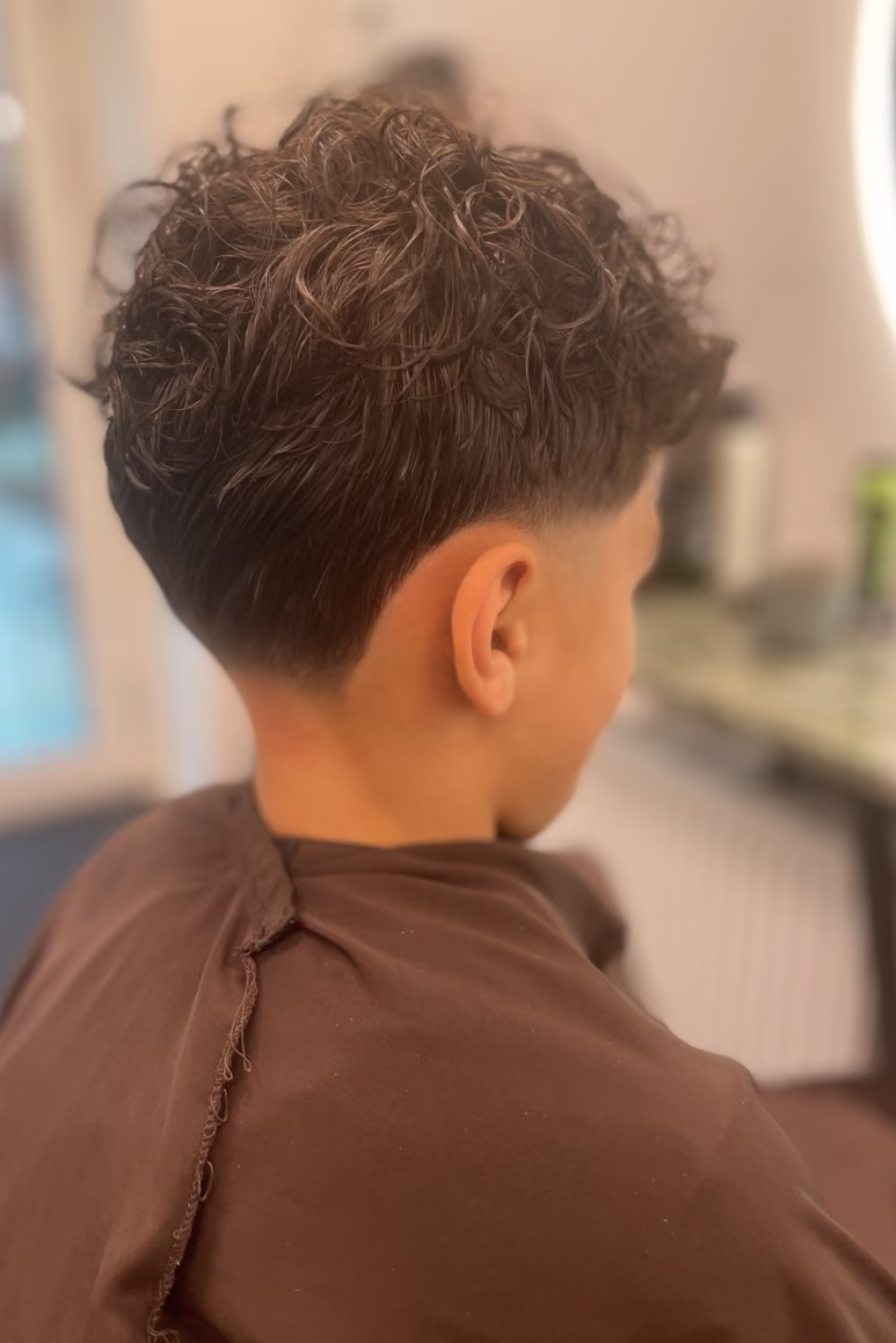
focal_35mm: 28
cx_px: 400
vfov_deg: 65.5
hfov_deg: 46.3
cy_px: 691
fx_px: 1045
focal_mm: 4.2
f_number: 1.6
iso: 80
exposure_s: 1/50
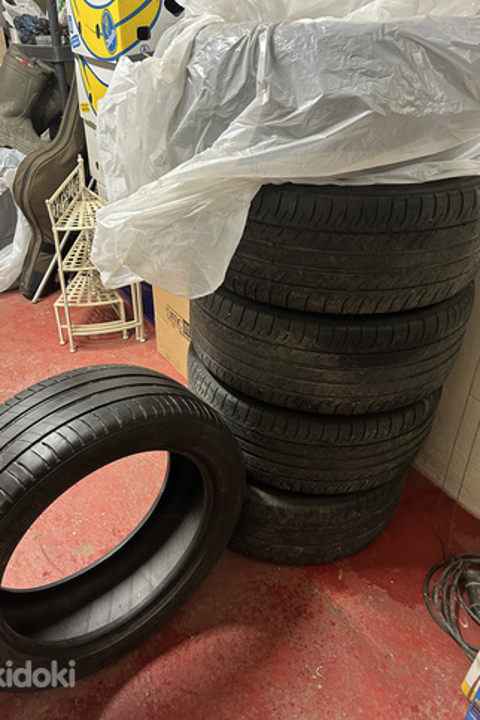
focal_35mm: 28
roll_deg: +0.2
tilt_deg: -34.1
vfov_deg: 65.5
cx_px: 206
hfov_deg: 46.3
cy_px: 353
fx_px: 560
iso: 250
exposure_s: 1/50
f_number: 1.5
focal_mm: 5.7
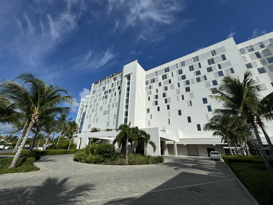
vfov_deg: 85.7
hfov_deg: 102.1
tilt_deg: +23.2
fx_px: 110
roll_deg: -2.2
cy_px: 102
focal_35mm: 14
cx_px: 136
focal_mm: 2.22
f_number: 2.2
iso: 32
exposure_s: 1/4367
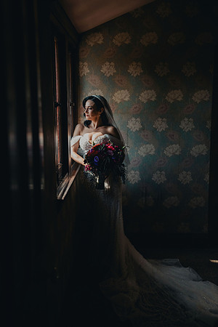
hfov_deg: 31.9
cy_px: 164
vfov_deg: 46.4
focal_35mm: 42
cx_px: 109
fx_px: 381
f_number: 2.8
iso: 1250
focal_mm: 42
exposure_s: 1/1250
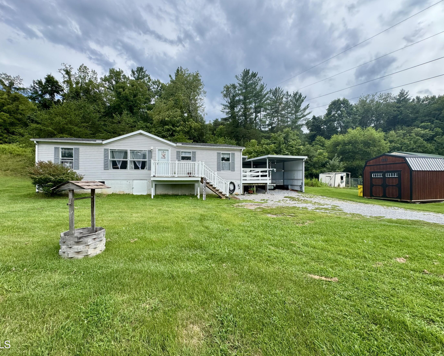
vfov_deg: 84.0
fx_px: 197
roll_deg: +0.0
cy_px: 178
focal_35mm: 15
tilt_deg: +0.6
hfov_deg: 96.7
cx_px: 209
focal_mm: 2.22
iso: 40
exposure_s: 1/636
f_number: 2.2
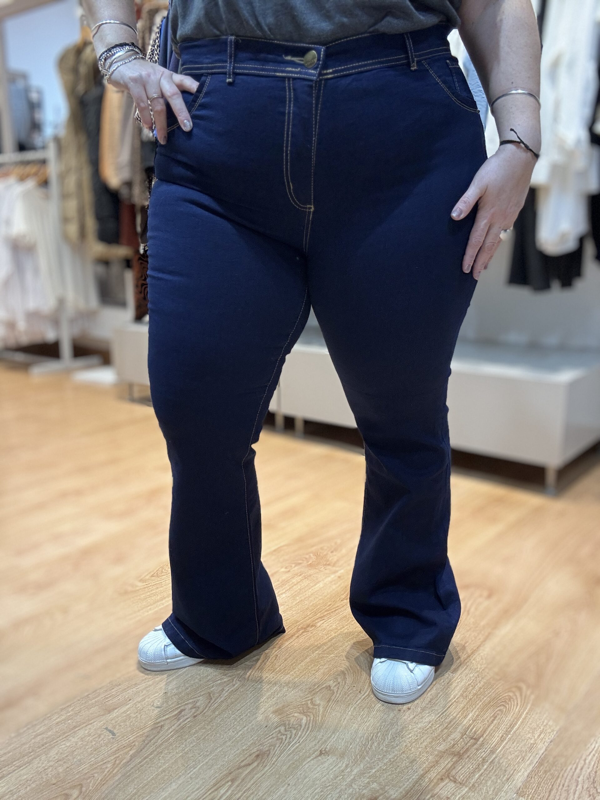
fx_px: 693
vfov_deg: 60.0
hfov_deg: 46.8
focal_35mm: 30
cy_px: 400
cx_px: 300
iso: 100
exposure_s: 1/50
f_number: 1.9
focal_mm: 2.69
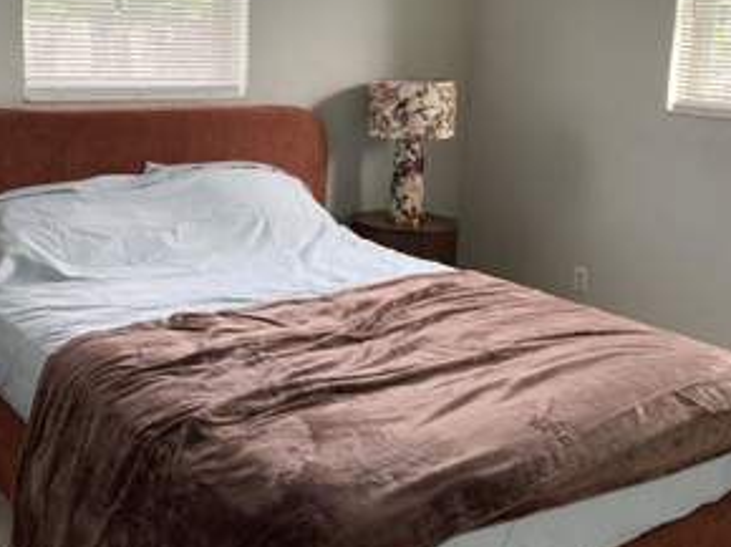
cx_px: 272
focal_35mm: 43
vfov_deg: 33.4
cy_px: 210
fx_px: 907
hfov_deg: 43.5
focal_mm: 4.25
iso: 80
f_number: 1.8
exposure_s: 1/121
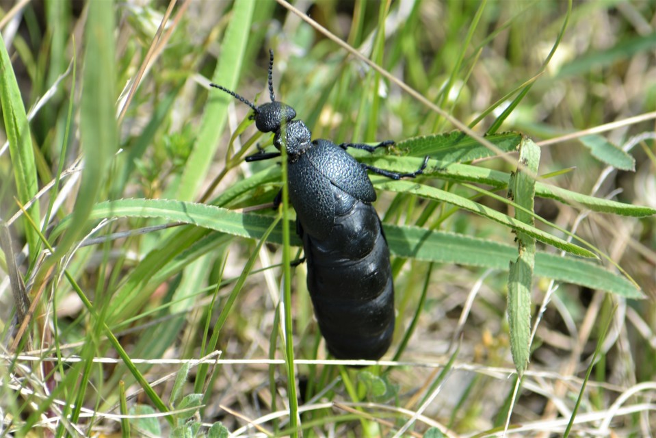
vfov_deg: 3.1
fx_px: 8202
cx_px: 328
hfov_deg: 4.6
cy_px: 219
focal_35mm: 450
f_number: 8
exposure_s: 1/160
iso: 100
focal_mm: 300
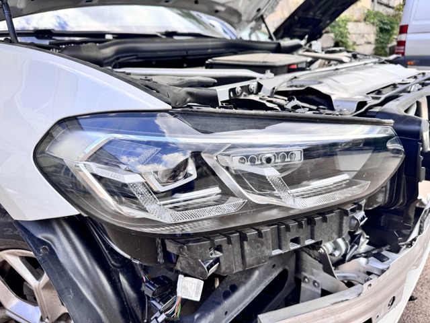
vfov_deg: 56.8
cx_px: 215
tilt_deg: -18.1
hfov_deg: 71.6
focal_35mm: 24
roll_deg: +1.8
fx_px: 298
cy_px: 162
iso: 80
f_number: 1.78
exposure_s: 1/888
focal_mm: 6.76
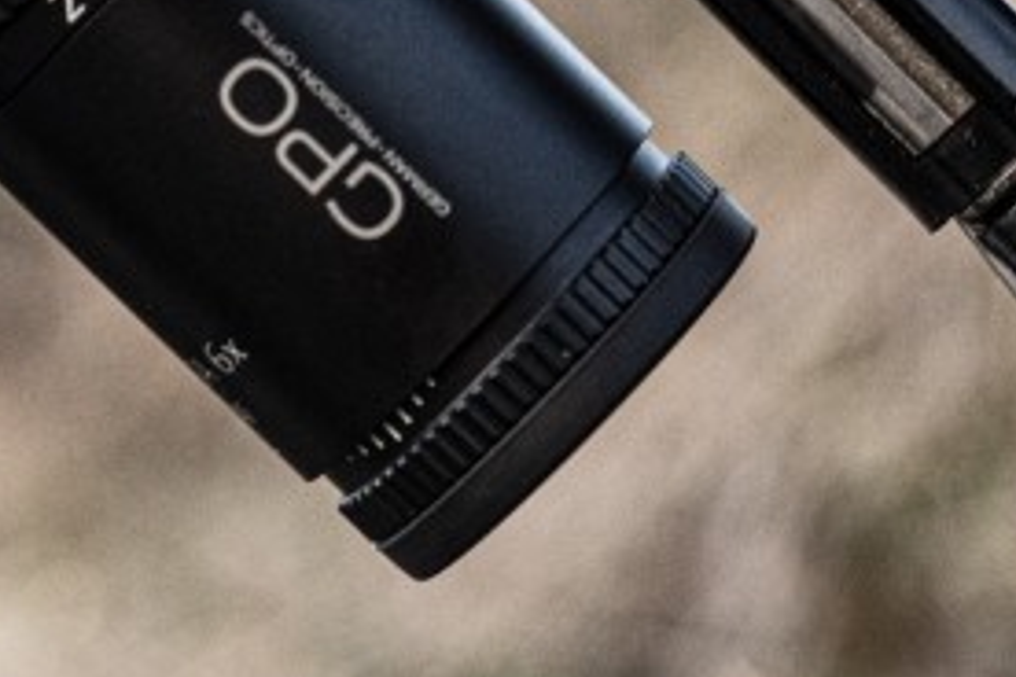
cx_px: 1174
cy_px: -776
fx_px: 8268
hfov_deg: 7.0
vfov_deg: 4.6
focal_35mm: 293
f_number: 2.8
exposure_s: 1/160
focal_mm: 50
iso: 800
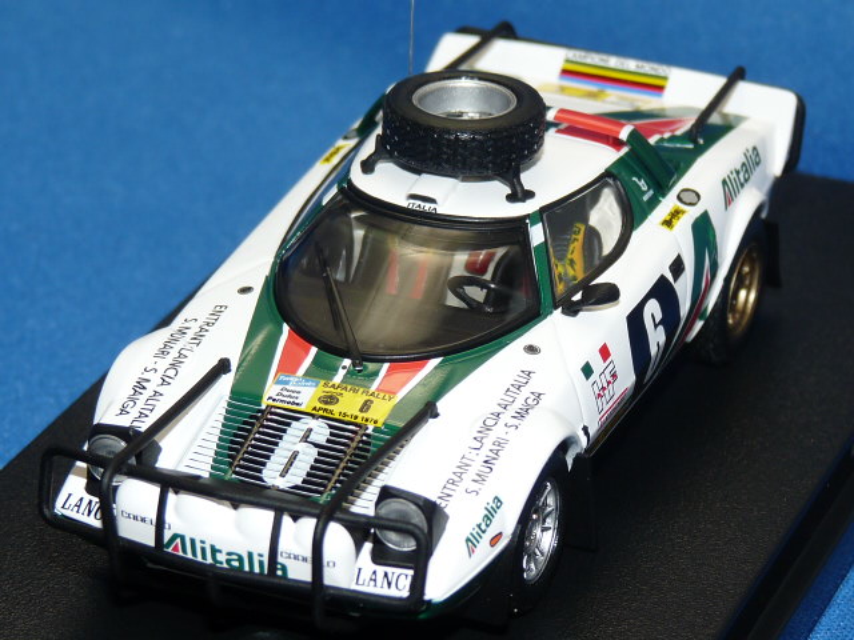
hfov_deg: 13.3
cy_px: 320
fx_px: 3651
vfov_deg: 10.0
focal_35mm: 148
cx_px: 427
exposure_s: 1/40
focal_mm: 14.9
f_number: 3.4
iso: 100
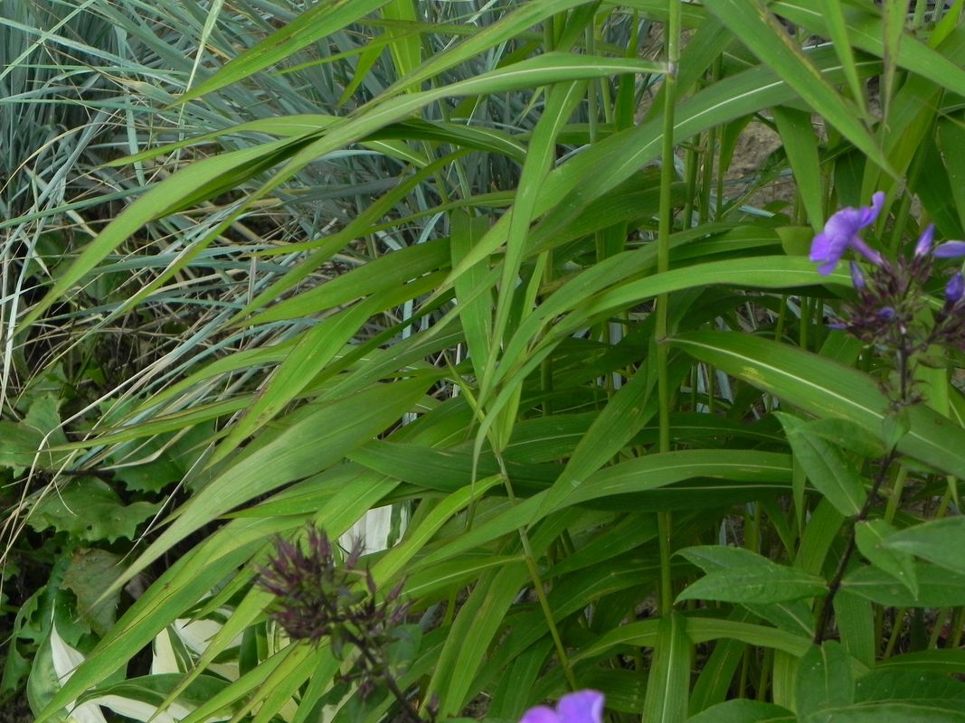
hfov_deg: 18.7
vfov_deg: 14.1
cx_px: 482
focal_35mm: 105
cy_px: 362
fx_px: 2927
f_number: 4.5
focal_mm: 18.8
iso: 160
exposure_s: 1/125
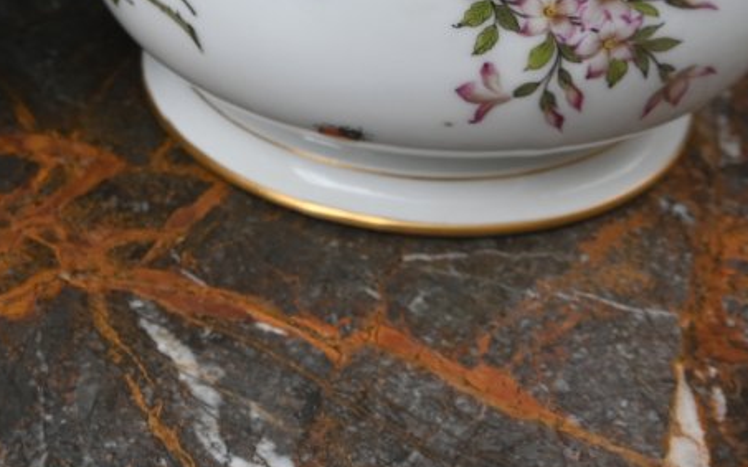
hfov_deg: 22.3
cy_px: -69
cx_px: -31
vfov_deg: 14.3
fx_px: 1814
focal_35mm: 89
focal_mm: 22
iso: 140
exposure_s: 1/250
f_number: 5.6
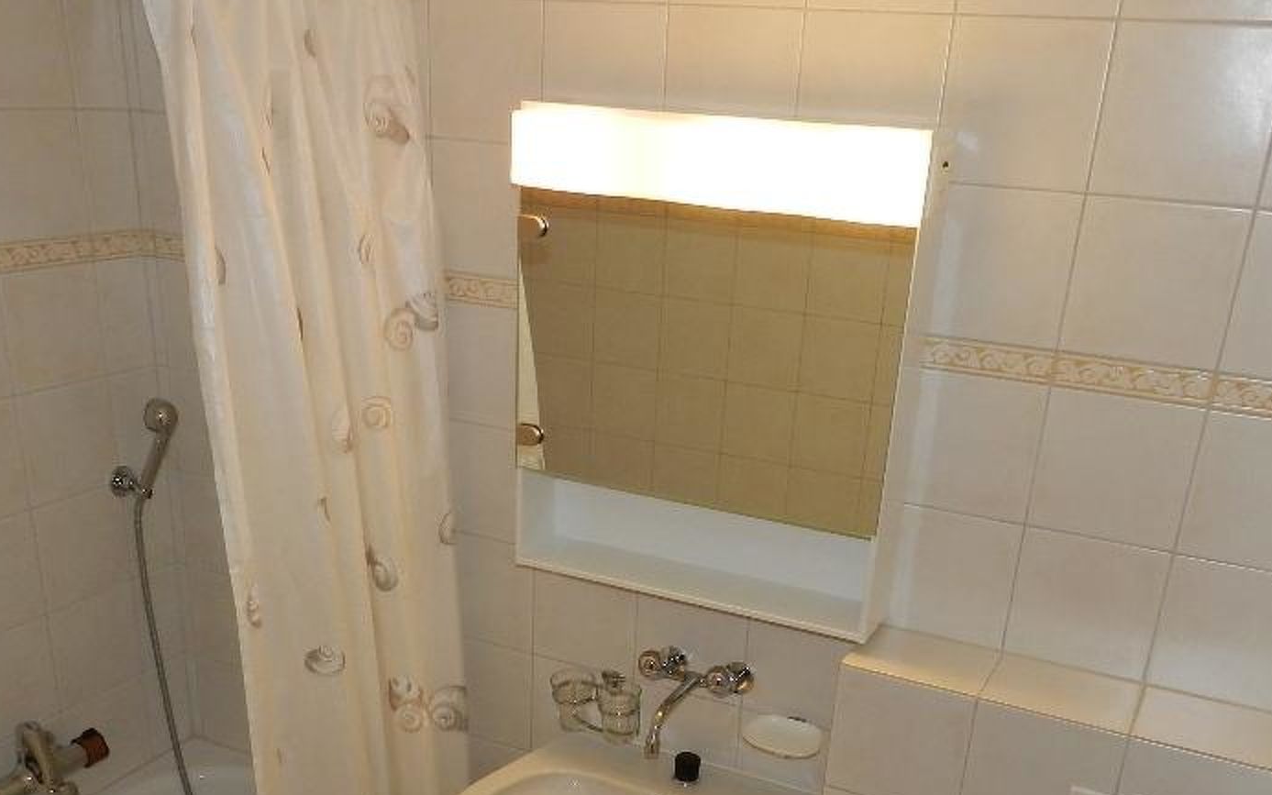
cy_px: 631
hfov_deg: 54.0
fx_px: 1248
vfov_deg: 34.3
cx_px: 655
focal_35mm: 36
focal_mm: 4
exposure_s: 1/30
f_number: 3.4
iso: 200
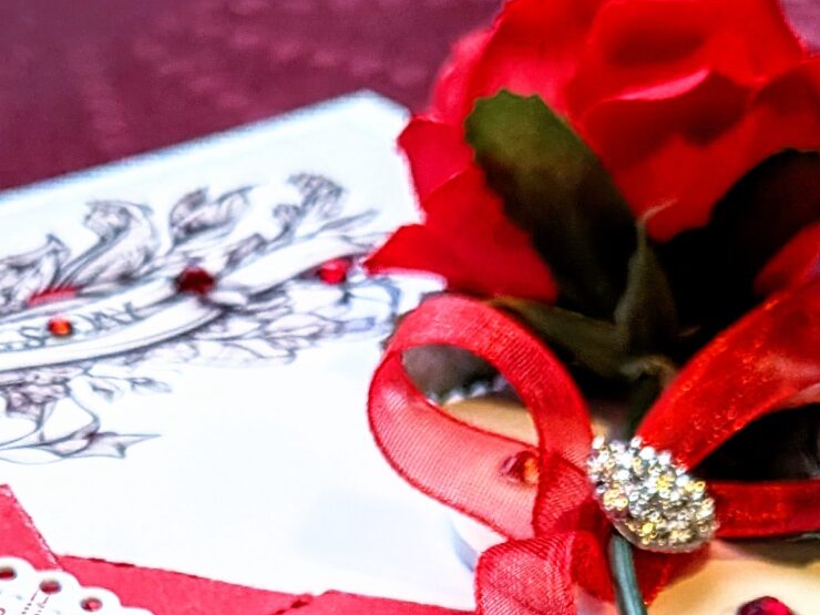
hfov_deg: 23.6
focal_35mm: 83
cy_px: 920
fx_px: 1966
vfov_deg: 16.3
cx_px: 372
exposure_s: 1/100
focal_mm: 4.53
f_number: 1.7
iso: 510
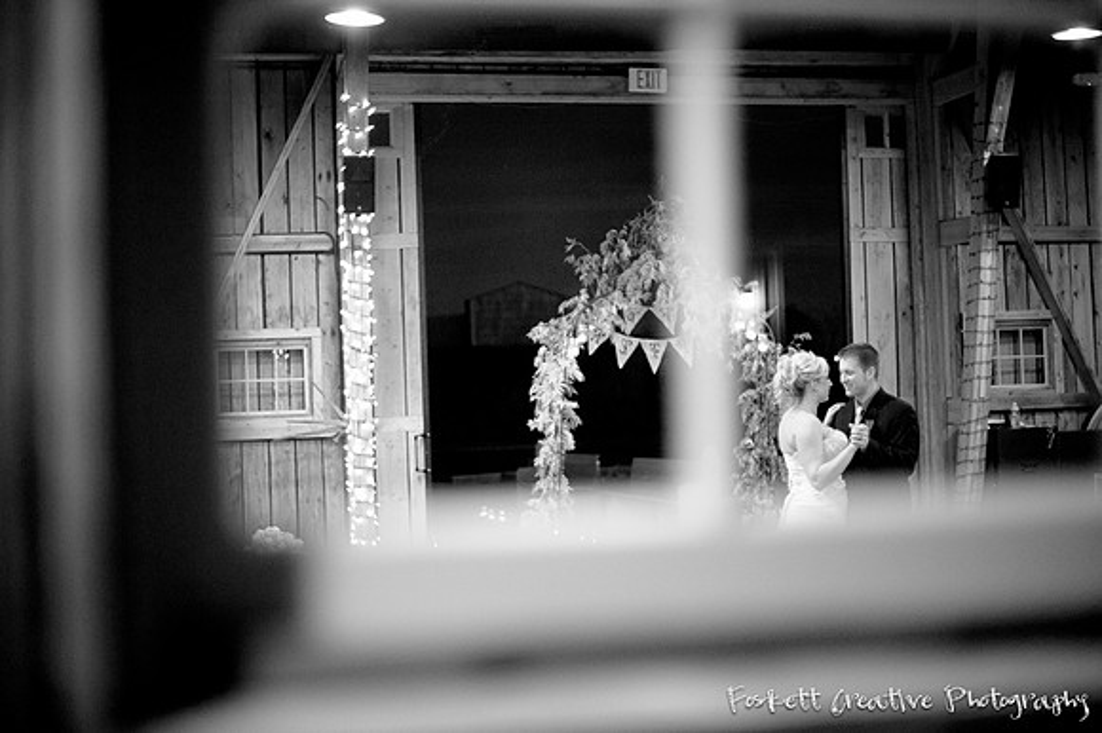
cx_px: 551
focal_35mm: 50
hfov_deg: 39.6
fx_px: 1530
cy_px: 366
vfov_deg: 27.0
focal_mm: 50
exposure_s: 1/100
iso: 1600
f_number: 1.4
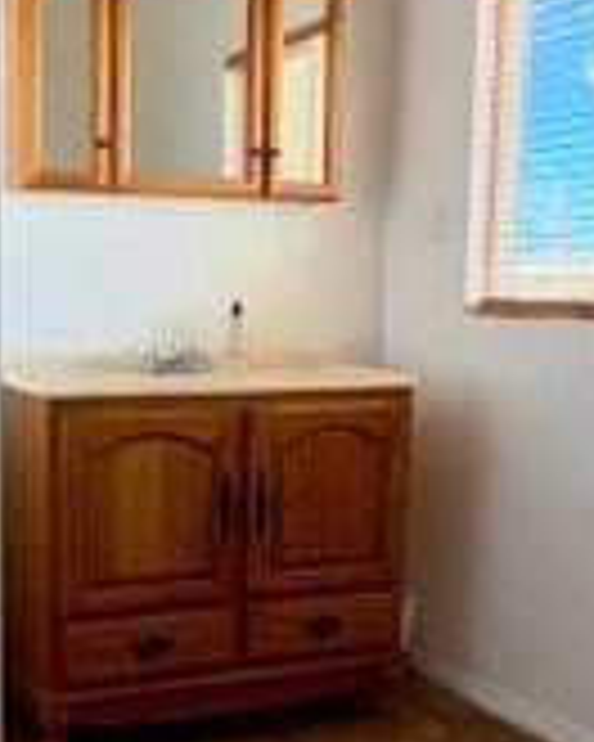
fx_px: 1165
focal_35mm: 53
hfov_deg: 28.1
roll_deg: -0.5
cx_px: 140
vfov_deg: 35.3
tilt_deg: -5.3
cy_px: 436
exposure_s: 1/112
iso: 320
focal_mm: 2.22
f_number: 2.2
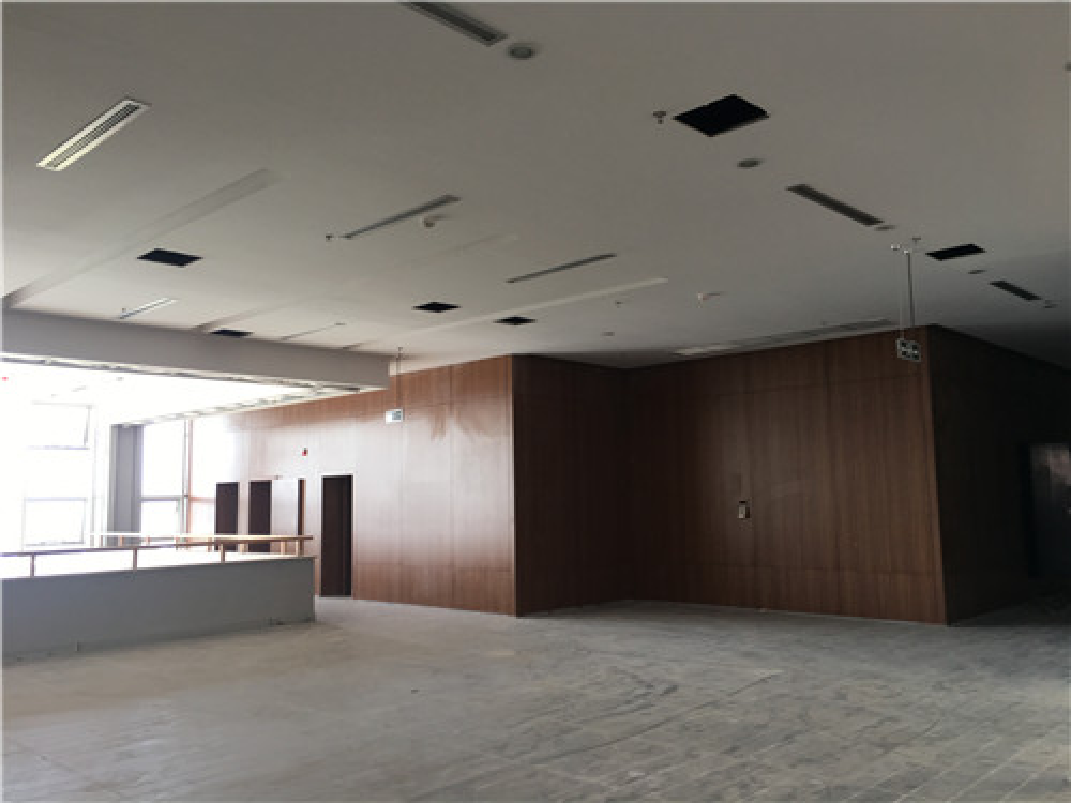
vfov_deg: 48.2
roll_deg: +0.5
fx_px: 897
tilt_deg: +6.3
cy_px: 402
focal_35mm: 29
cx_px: 536
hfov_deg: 61.7
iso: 32
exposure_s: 1/50
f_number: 2.2
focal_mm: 4.15
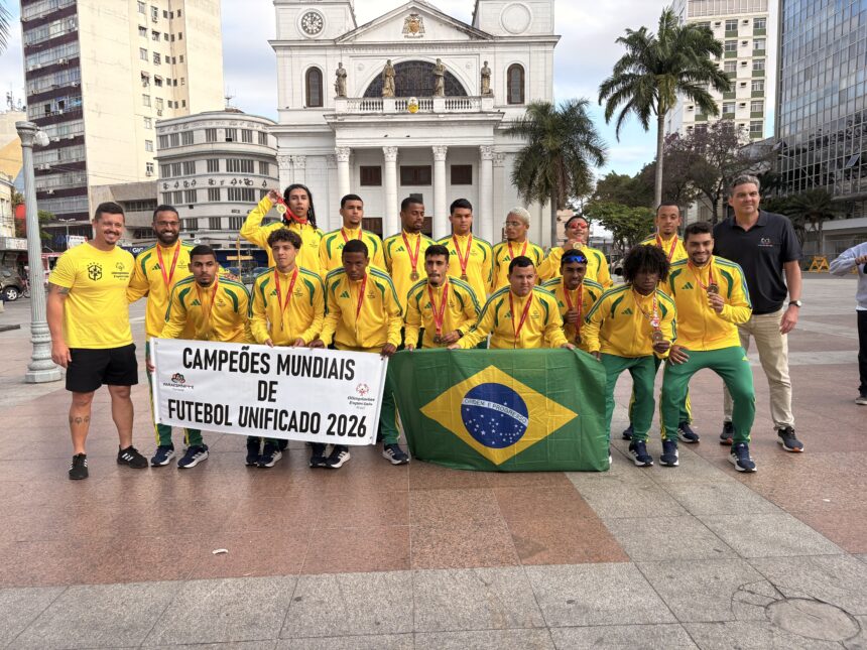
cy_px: 325
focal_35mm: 26
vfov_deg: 53.1
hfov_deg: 67.3
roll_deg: +1.6
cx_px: 434
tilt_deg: -5.9
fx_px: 651
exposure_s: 1/1081
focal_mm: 5.96
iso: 50
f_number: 1.6
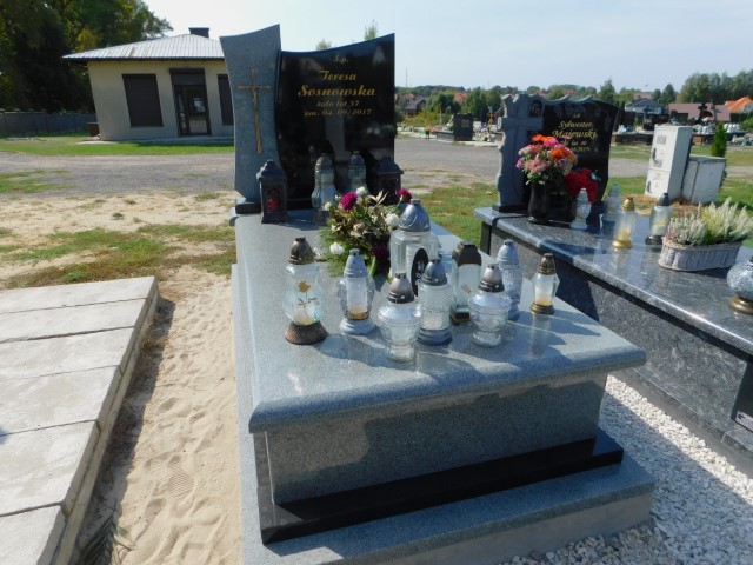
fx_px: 500
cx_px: 376
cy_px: 282
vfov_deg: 58.9
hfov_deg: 73.9
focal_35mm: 23
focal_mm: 4
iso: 125
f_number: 3
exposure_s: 1/1250
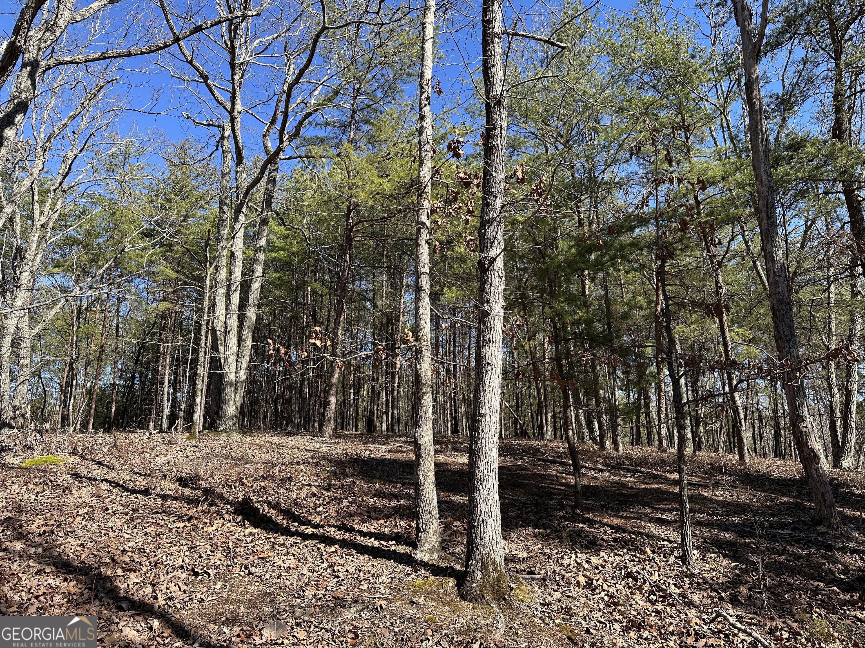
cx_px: 432
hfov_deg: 71.6
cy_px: 324
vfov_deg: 56.8
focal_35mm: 24
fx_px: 600
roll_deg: -0.1
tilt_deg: +14.1
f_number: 1.78
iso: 80
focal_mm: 6.86
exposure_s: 1/1473
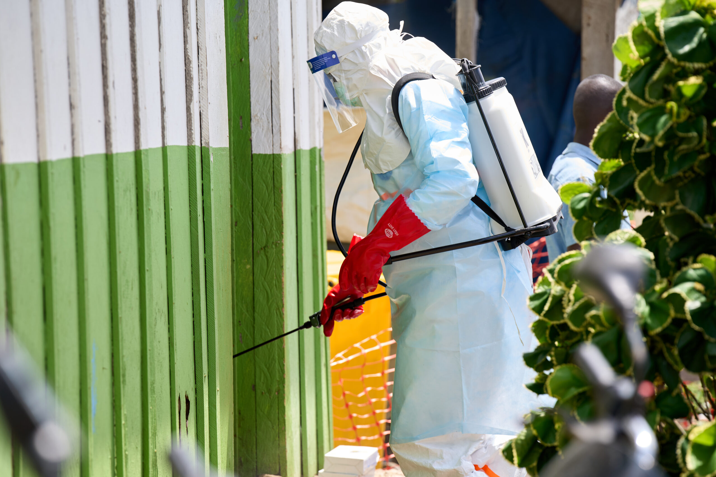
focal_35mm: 176
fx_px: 3500
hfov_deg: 11.7
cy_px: 238
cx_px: 358
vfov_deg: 7.8
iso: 160
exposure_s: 1/400
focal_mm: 176
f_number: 4
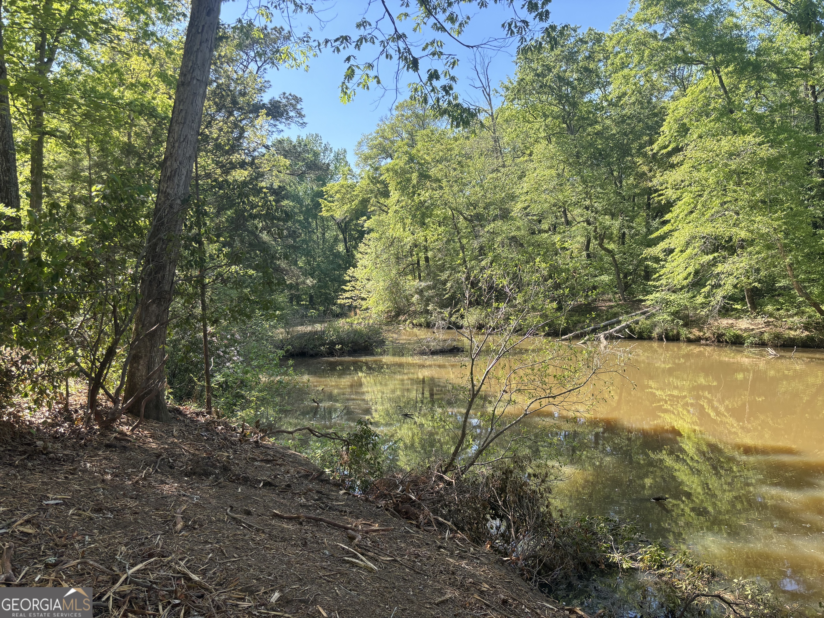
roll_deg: +2.3
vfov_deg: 53.1
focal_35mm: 26
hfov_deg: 67.3
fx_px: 619
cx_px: 412
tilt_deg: -1.3
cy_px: 309
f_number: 1.6
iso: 50
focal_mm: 5.96
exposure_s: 1/662
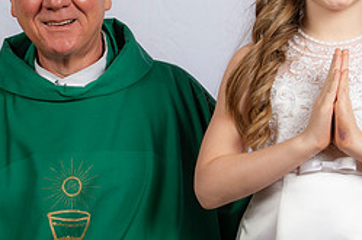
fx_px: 1124
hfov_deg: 18.3
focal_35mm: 112
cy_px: 115
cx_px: 167
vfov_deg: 12.2
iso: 320
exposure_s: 1/200
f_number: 8
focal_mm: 48
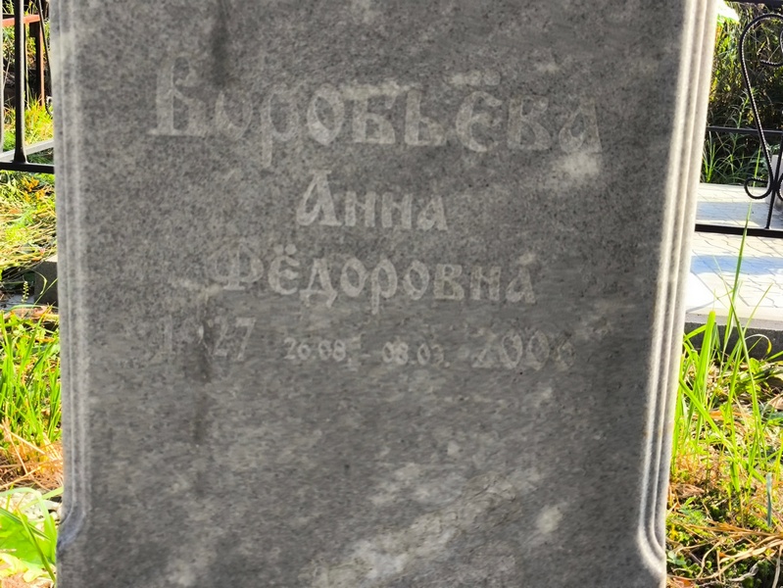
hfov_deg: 38.2
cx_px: 392
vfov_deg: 29.1
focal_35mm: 50
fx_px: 1131
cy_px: 294
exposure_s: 1/349
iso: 50
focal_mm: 4.71
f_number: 1.7
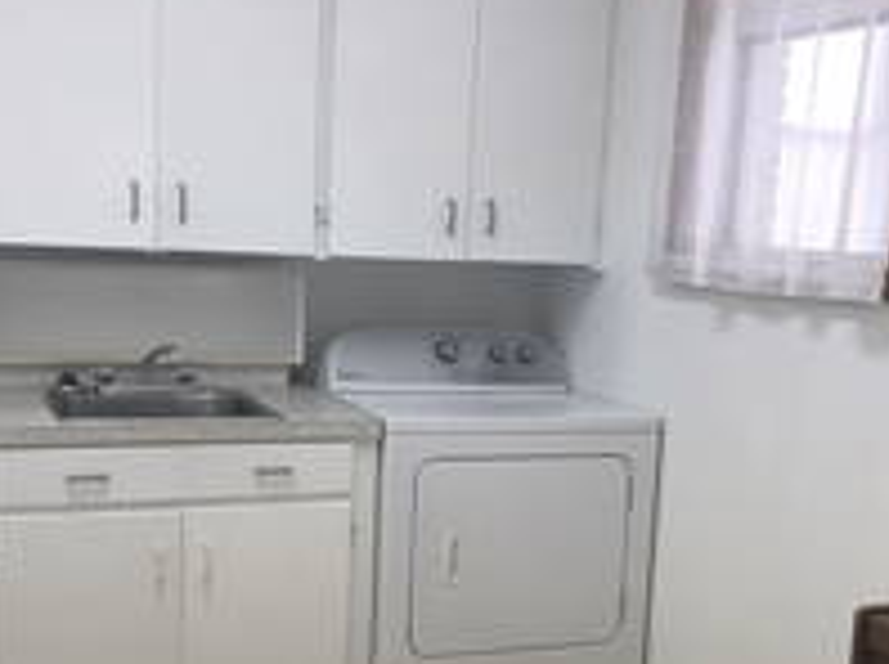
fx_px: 1308
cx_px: 440
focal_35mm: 51
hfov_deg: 37.5
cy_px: 471
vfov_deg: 28.2
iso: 20
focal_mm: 3.99
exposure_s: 1/40
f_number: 1.8
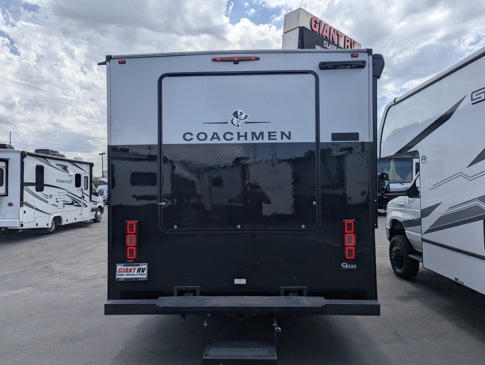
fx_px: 337
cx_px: 242
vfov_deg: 56.9
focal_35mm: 24
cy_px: 182
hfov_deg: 71.5
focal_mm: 6.81
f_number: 1.85
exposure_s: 1/3534
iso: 47
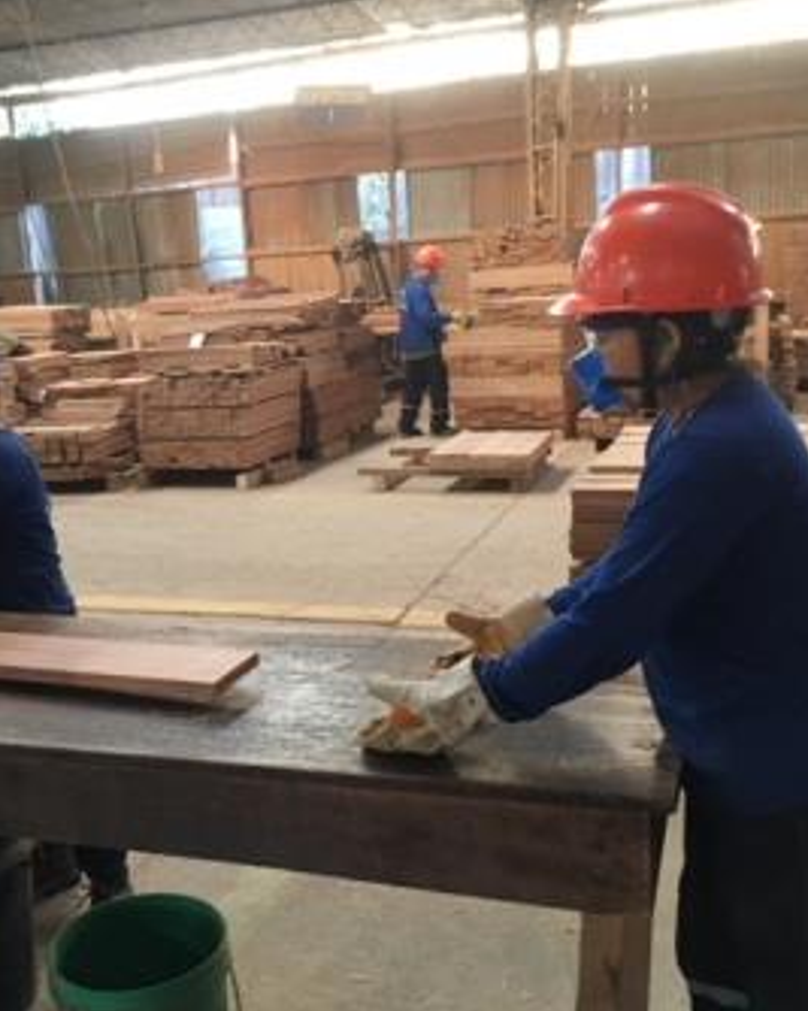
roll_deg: +3.8
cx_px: 333
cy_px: 506
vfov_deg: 48.0
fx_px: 1136
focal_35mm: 38
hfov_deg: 39.0
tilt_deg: -11.4
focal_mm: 4.15
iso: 160
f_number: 2.2
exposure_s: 1/30
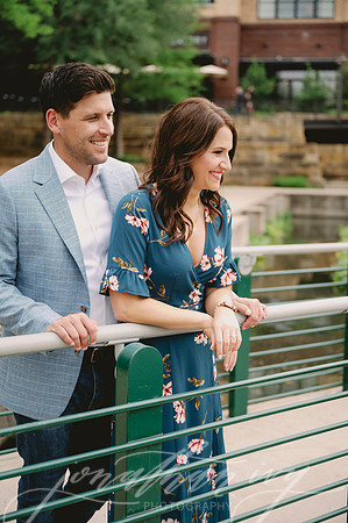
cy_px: 262
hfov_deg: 25.0
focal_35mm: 54
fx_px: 785
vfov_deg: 36.9
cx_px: 174
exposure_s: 1/160
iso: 64
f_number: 2.8
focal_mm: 54
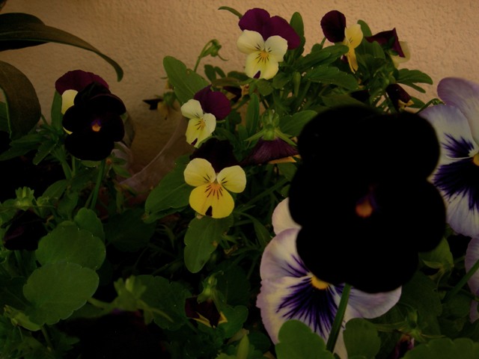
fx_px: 498
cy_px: 180
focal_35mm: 36
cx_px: 240
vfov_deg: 39.7
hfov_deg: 51.4
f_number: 5.4
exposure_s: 1/62.2
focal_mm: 7.5
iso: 64
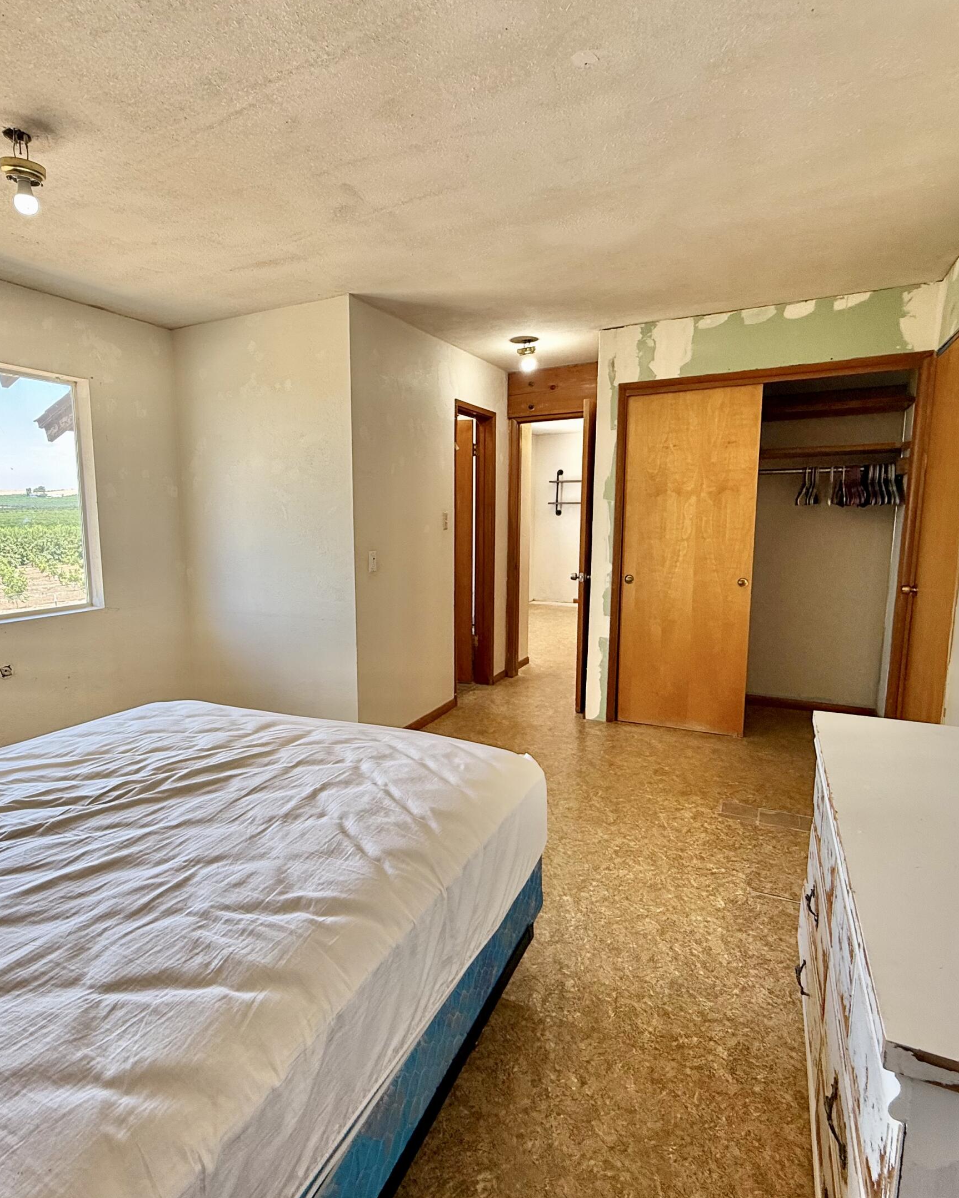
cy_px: 602
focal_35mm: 19
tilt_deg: -6.6
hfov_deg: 70.3
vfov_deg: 83.3
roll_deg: +0.4
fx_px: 674
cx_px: 396
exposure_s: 1/120
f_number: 2.2
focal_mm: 2.22
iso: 80
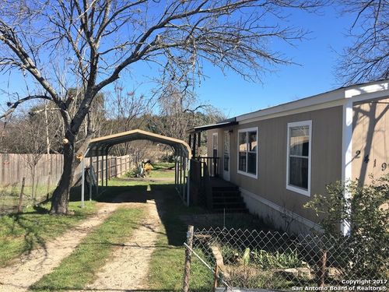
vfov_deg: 48.2
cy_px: 146
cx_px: 194
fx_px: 326
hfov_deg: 61.7
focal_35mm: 29
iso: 25
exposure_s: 1/1083
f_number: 2.2
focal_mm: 4.15
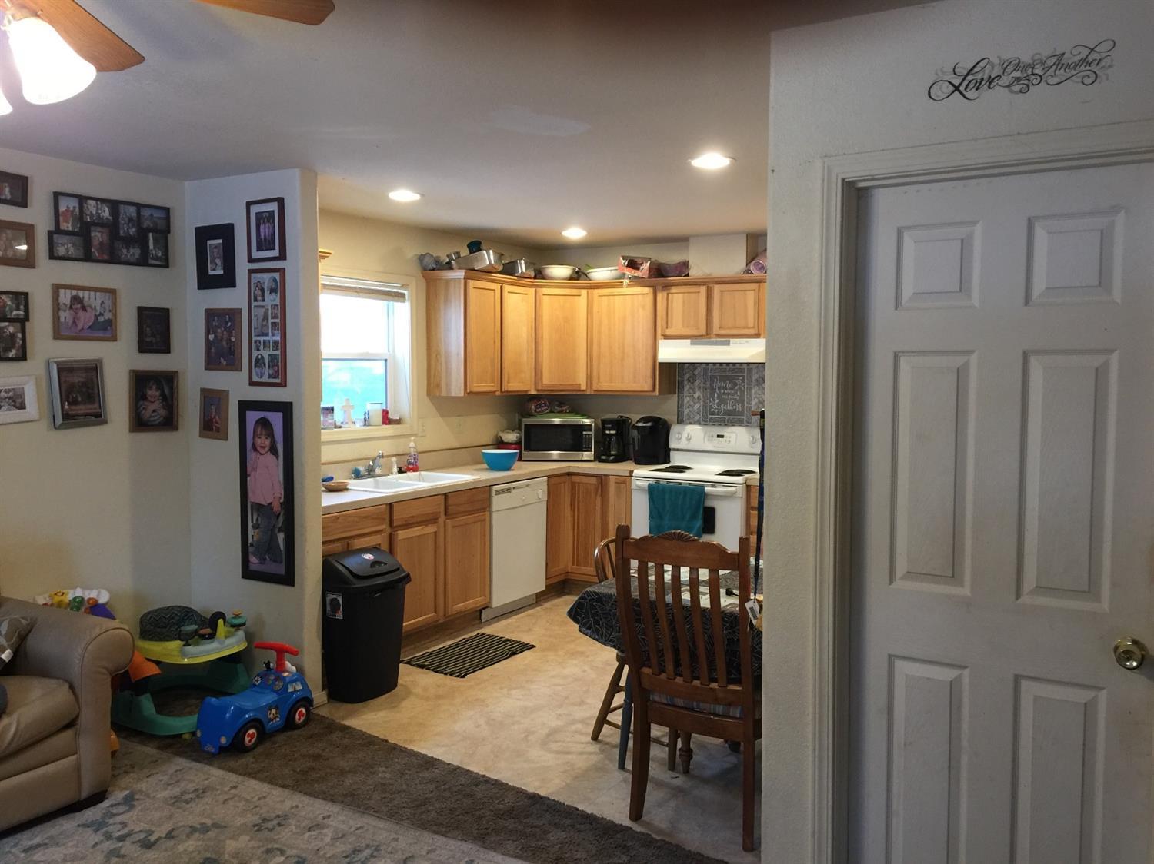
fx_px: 966
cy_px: 432
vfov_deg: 48.2
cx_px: 577
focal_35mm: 29
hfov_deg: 61.7
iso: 80
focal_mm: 4.15
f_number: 2.2
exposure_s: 1/17
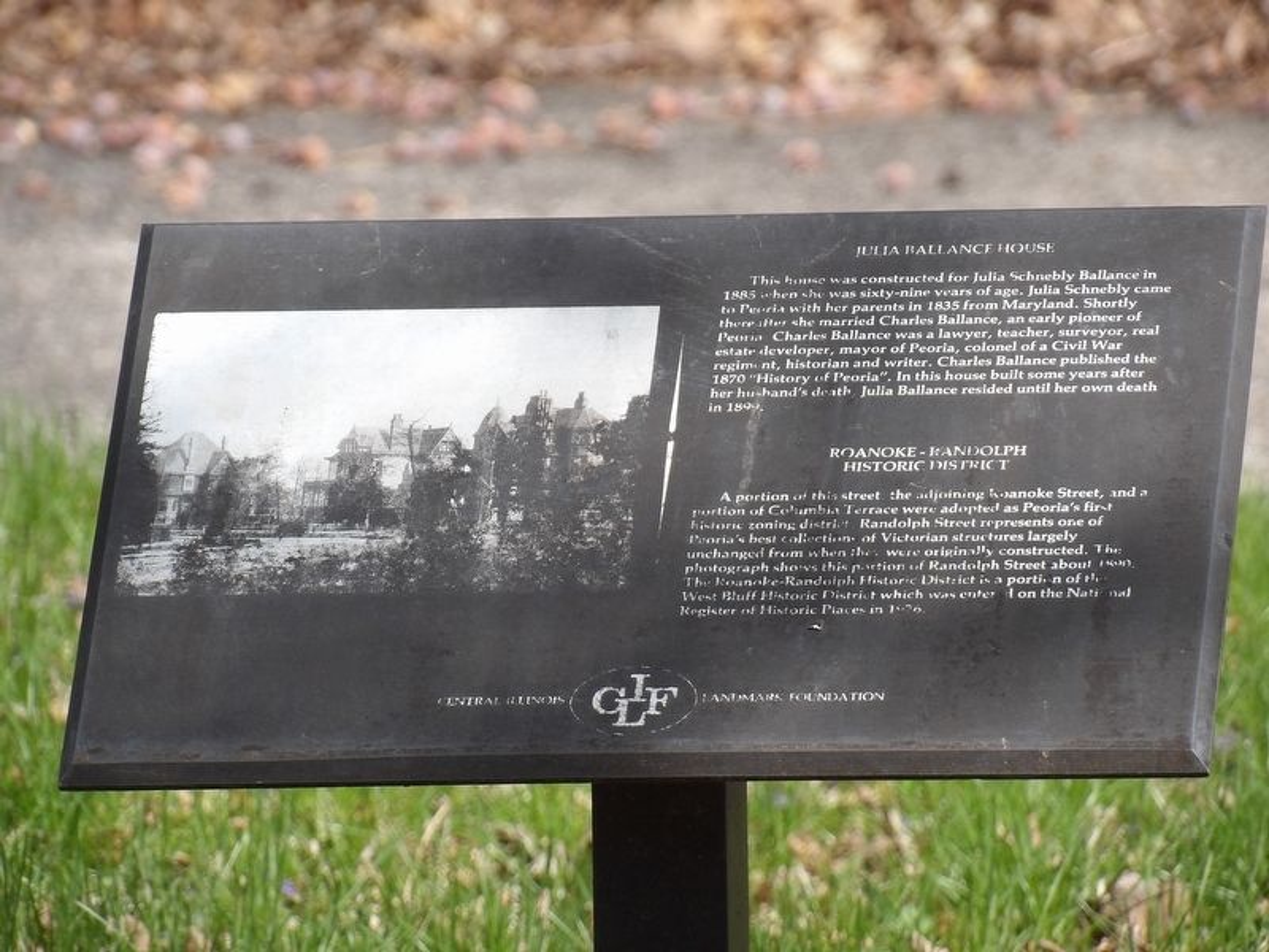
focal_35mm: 512
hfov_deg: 3.9
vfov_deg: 2.9
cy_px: 476
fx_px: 18770
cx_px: 634
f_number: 4.1
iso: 100
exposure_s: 1/389
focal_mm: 91.8
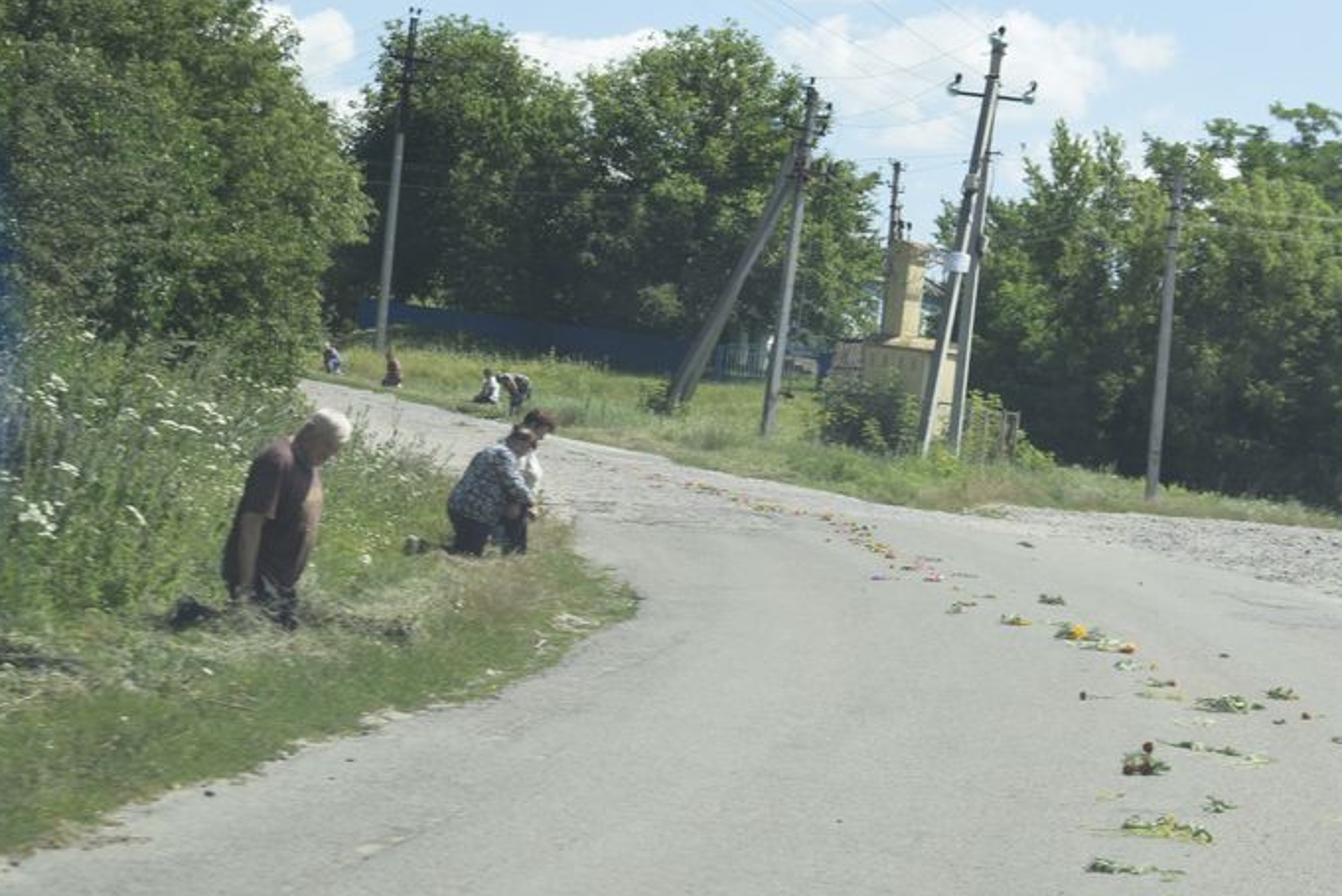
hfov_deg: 23.6
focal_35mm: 86
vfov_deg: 15.9
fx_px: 3207
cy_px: 445
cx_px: 667
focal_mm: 52
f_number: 9
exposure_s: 1/320
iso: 200
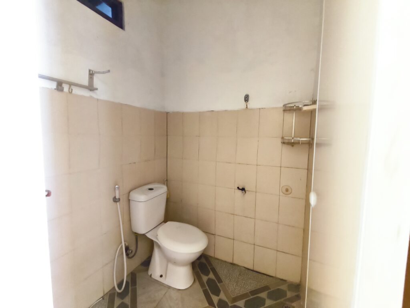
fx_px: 178
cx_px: 205
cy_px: 154
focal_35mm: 15
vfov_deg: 81.8
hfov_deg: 98.1
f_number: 2.2
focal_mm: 1.65
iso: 2000
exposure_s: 1/16.7
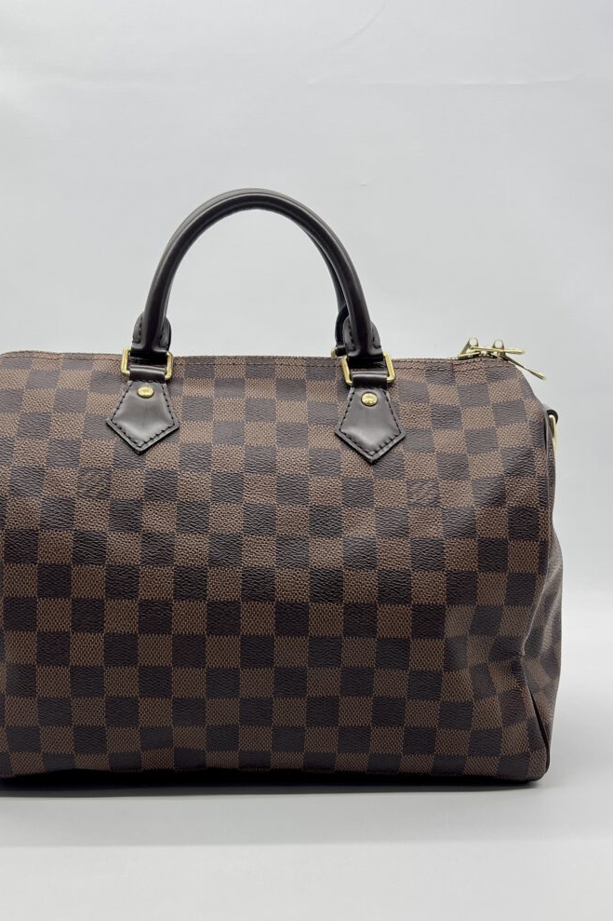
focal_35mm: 28
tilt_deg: -5.6
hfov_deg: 46.3
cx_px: 263
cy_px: 469
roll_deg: +0.3
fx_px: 715
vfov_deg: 65.5
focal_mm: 5.7
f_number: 1.5
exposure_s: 1/124
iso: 32
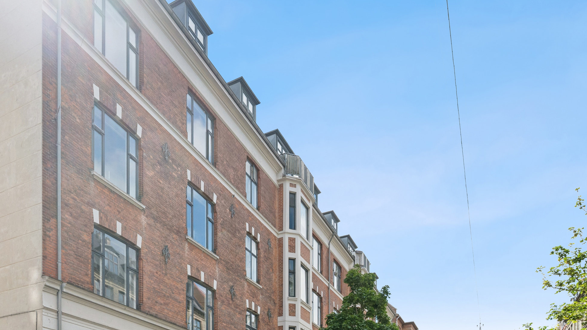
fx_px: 464
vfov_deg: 36.7
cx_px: 273
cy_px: 297
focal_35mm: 30
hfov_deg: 64.6
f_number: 6.3
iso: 400
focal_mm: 18.5
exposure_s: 1/1600
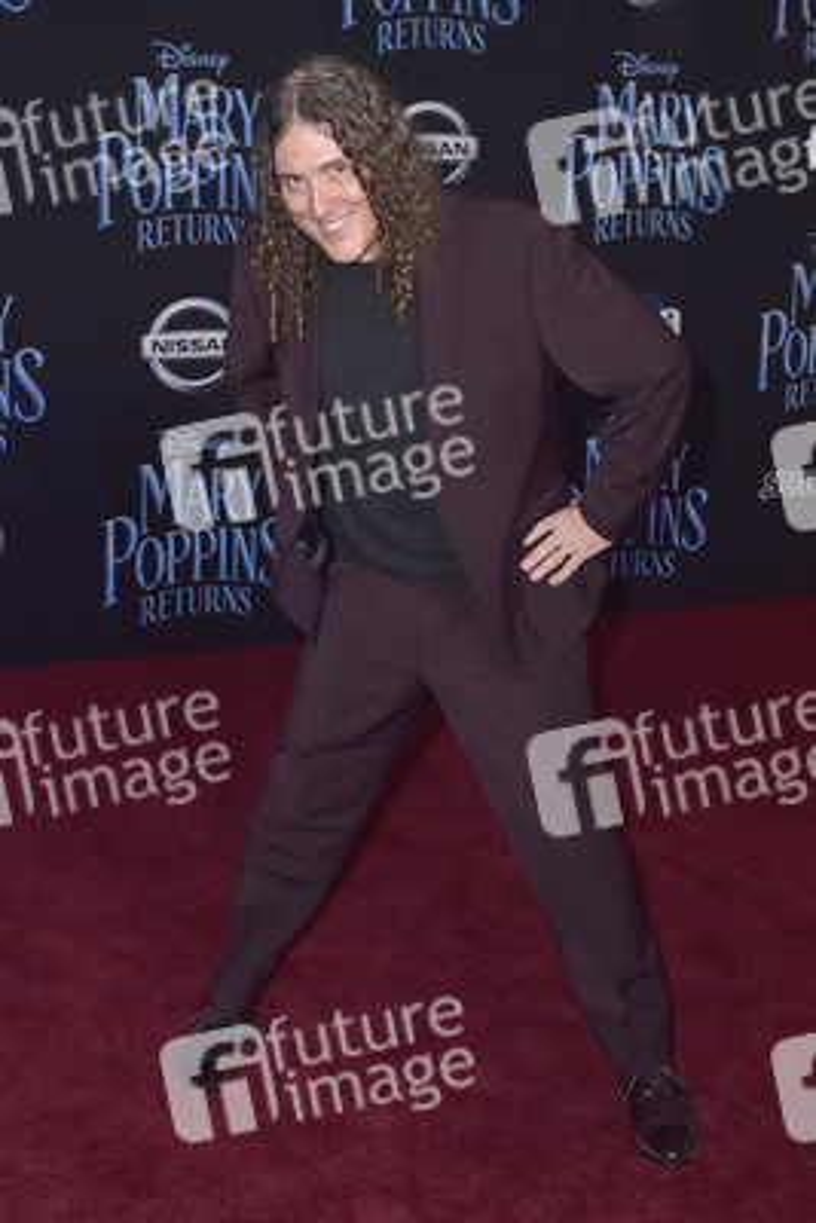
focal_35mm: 40
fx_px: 1359
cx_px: 408
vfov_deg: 48.4
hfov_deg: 33.4
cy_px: 612
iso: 400
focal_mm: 40
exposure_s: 1/250
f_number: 6.3
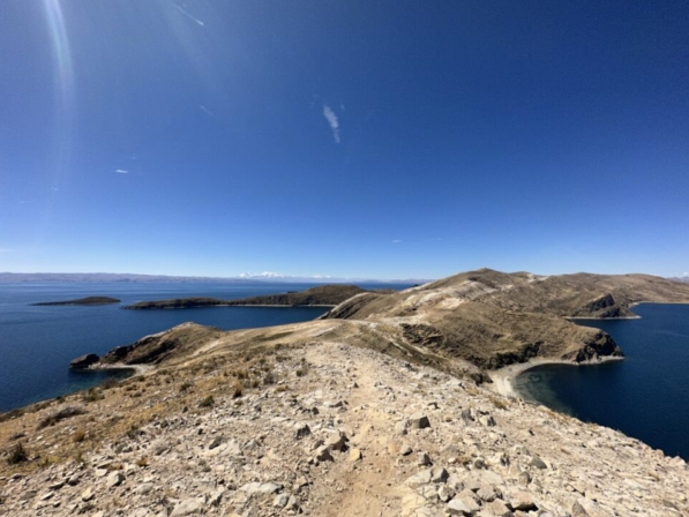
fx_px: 299
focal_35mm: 15
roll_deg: -0.5
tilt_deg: +6.6
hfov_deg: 98.2
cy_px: 243
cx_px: 344
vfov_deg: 81.7
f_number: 2.2
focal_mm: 2.22
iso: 50
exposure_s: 1/2747
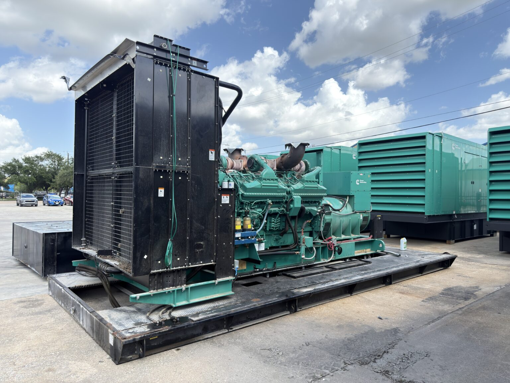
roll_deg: -0.1
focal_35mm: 24
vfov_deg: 56.8
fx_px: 354
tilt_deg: +0.1
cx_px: 255
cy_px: 192
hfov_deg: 71.6
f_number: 1.78
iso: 100
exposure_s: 1/2066
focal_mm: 6.76
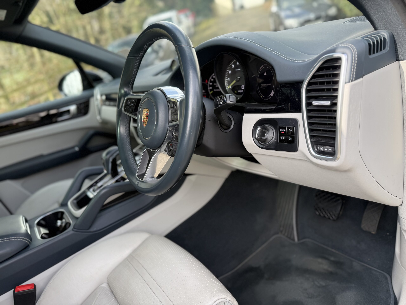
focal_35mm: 24
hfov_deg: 71.6
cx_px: 203
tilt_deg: -19.9
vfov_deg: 56.8
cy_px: 152
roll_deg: +14.4
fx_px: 281
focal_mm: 6.76
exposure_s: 1/521
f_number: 1.78
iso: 100
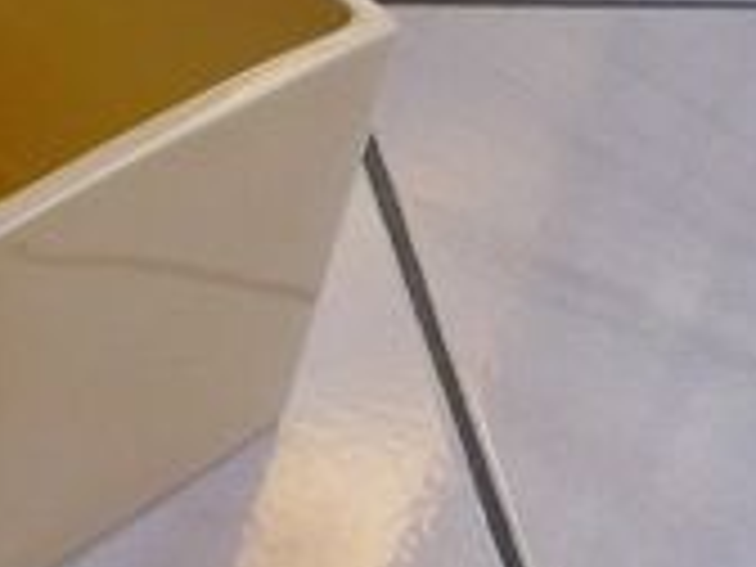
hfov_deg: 23.4
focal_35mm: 80
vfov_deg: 18.4
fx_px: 1747
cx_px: -9
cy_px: 333
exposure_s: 1/30
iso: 320
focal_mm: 4.7
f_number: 3.3
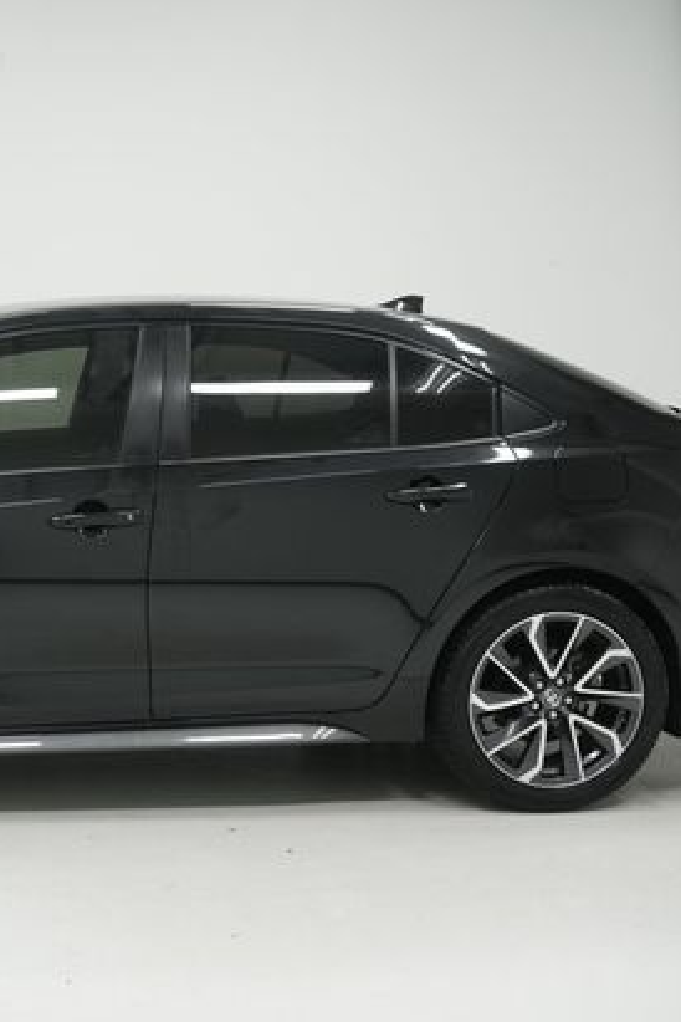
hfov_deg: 24.7
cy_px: 523
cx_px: 52
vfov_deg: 37.5
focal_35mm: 53
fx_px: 1504
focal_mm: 23
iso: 640
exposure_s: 1/200
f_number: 5.6
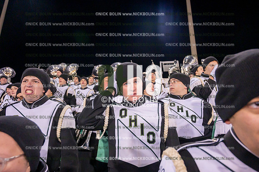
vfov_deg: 53.1
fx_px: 173
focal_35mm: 24
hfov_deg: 73.8
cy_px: 86
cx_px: 130
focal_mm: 24
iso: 5000
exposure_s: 1/640
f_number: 4.5
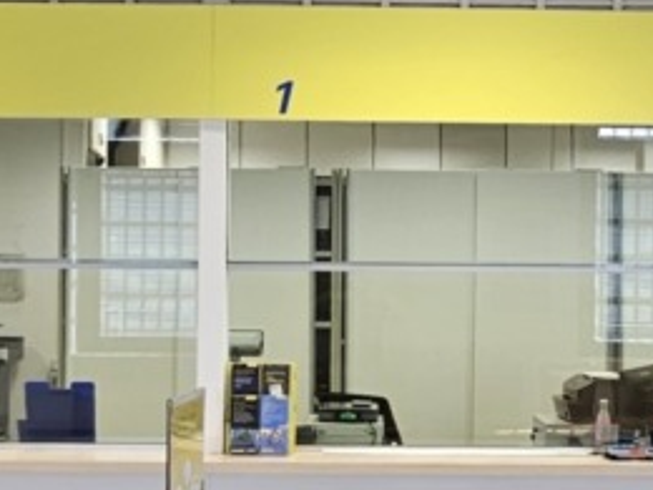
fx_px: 1207
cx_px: 399
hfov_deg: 30.2
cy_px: 291
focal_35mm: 64
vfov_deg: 22.9
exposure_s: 1/50
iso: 100
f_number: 2.2
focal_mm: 2.2
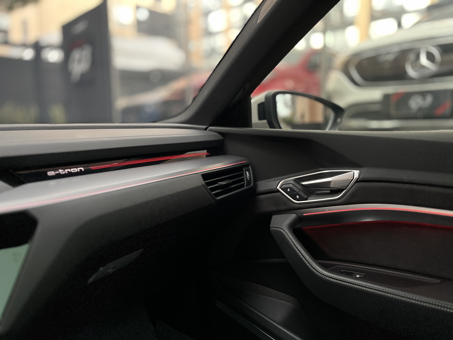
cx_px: 226
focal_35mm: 26
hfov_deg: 67.3
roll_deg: +0.7
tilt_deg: -7.9
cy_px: 170
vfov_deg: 53.1
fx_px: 340
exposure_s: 1/34
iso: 640
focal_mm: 5.1
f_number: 1.6
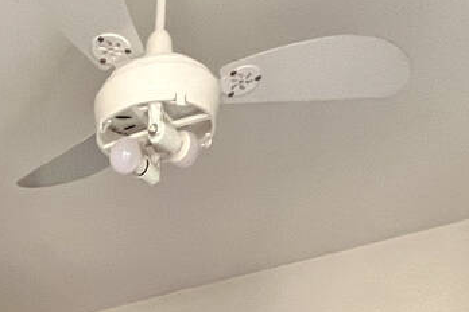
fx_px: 729
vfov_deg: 15.6
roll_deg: -1.0
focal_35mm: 56
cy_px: 709
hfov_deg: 32.7
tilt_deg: -8.4
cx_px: -3
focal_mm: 1.57
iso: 320
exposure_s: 1/60
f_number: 1.8
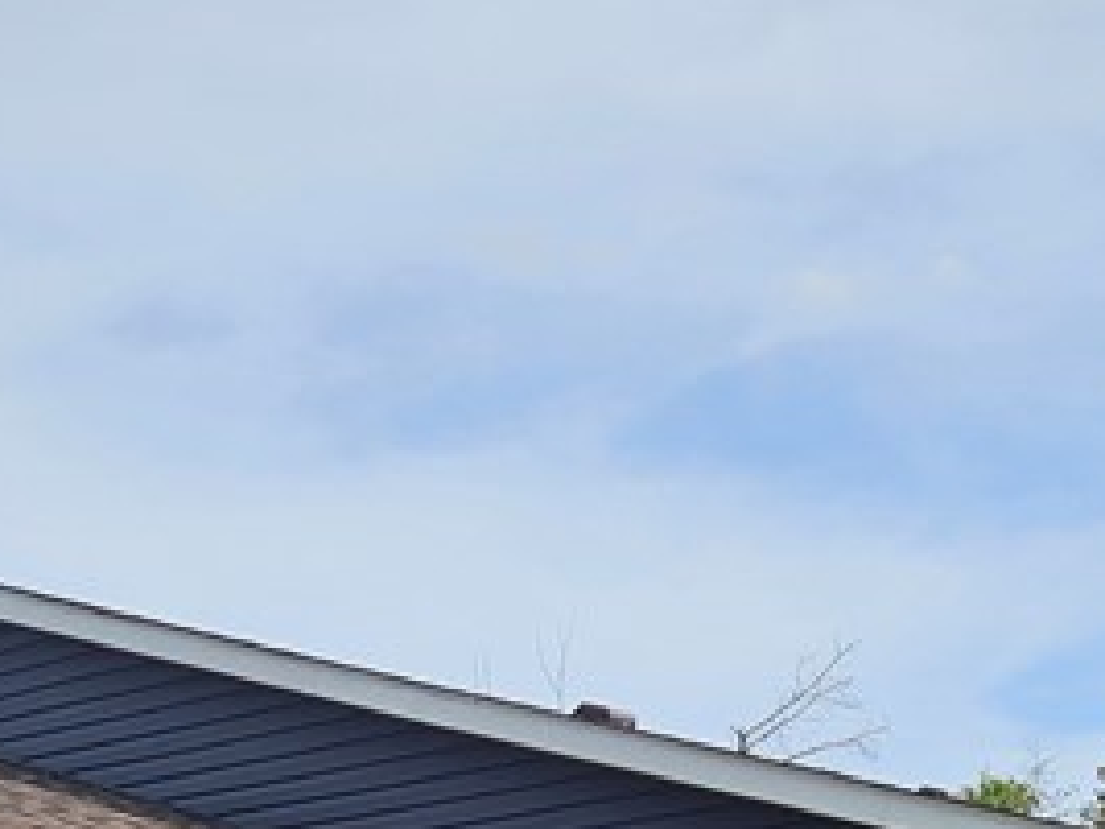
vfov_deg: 14.8
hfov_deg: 22.2
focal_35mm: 88
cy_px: 1464
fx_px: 2809
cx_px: 433
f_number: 1.8
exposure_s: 1/2252
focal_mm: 5.4
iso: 25
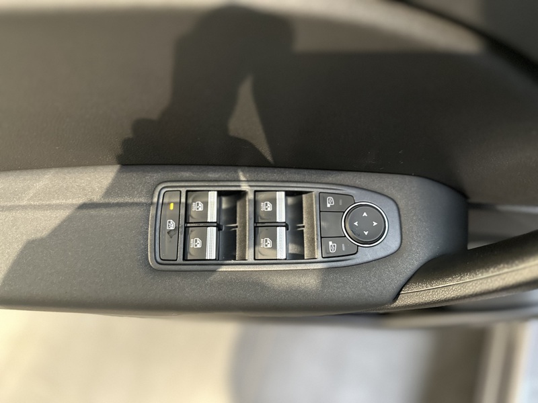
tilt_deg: -71.7
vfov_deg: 56.8
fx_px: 373
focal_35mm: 24
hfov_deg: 71.6
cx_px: 269
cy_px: 202
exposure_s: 1/33
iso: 640
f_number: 1.78
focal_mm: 6.86
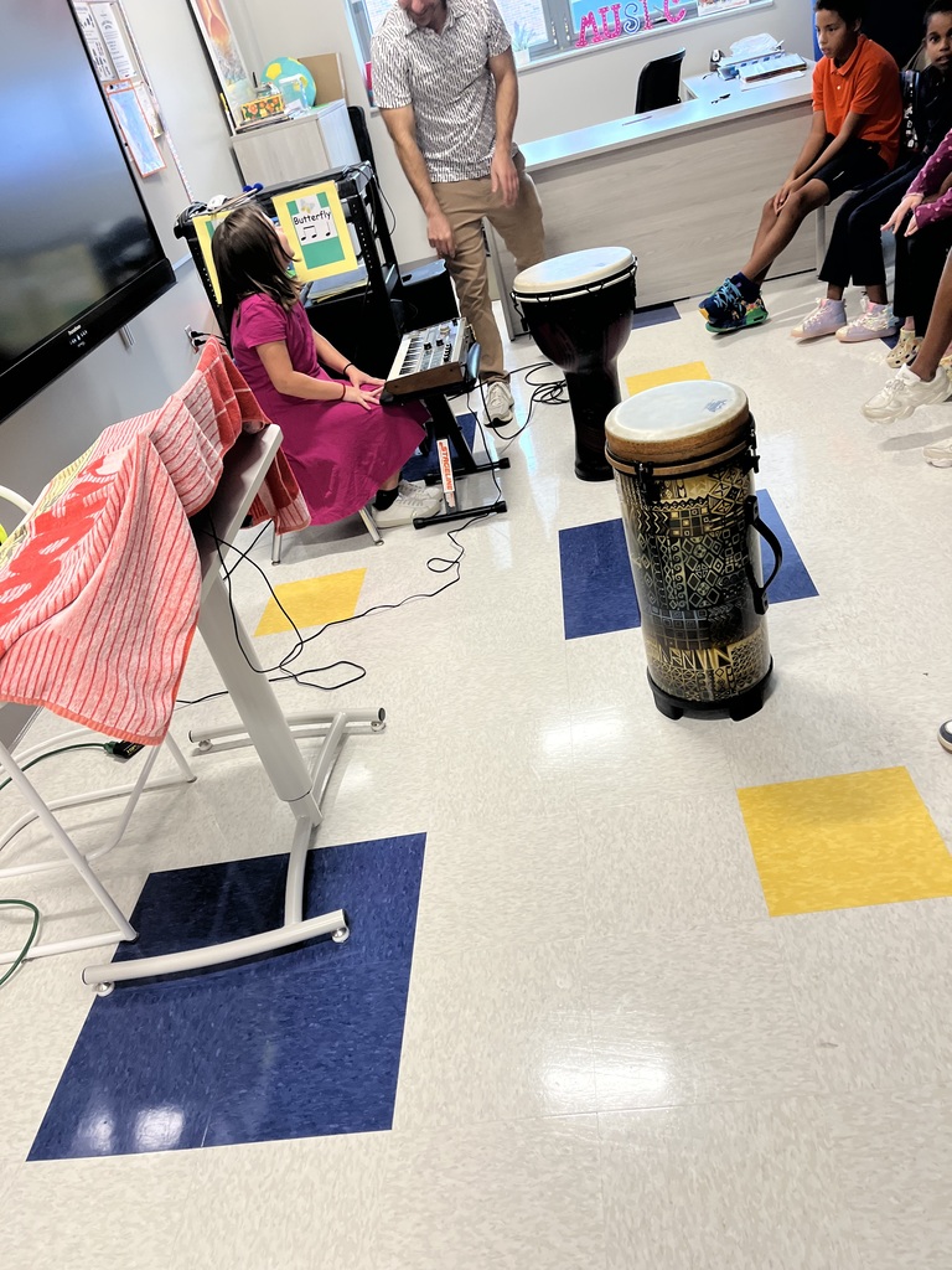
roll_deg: +16.0
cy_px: 635
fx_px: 953
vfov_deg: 67.3
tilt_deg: -31.9
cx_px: 476
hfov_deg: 53.1
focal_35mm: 26
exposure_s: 1/60
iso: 80
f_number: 1.6
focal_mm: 5.1
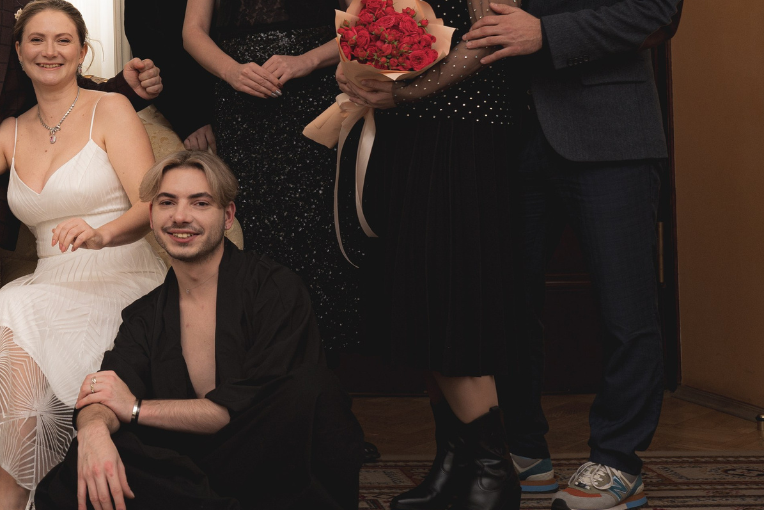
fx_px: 1592
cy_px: 98
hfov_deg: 25.6
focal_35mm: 75
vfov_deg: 18.0
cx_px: 1
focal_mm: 35
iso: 500
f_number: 4.5
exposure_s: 1/160
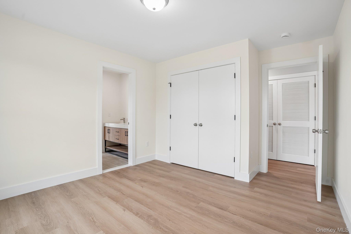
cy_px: 117
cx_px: 176
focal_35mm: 16
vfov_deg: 73.7
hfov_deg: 96.7
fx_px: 156
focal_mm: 16
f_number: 8
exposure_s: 1/30
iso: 400
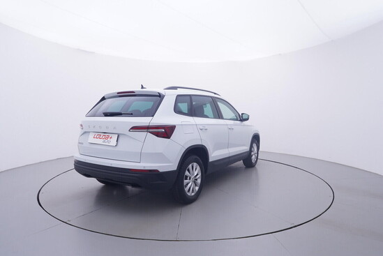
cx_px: 192
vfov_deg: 56.2
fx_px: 240
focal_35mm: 22
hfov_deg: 77.3
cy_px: 128
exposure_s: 1/80
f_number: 5
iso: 200
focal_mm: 15
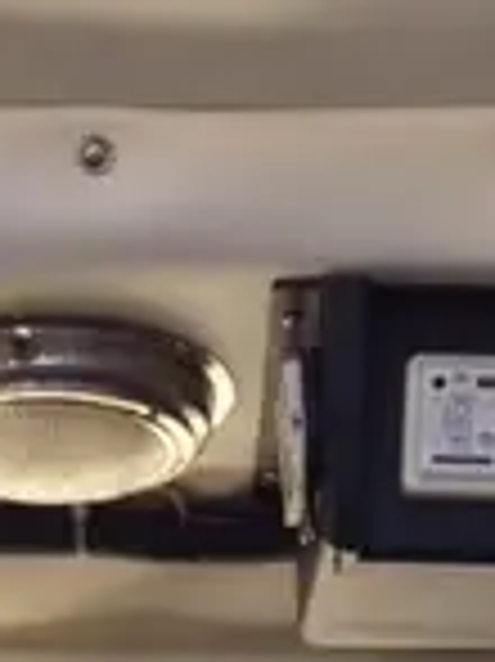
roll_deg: +0.7
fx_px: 2406
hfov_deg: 11.7
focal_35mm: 126
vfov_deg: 13.9
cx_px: 117
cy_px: 1193
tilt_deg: -9.7
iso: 32
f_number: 2.2
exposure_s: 1/299
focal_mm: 4.15
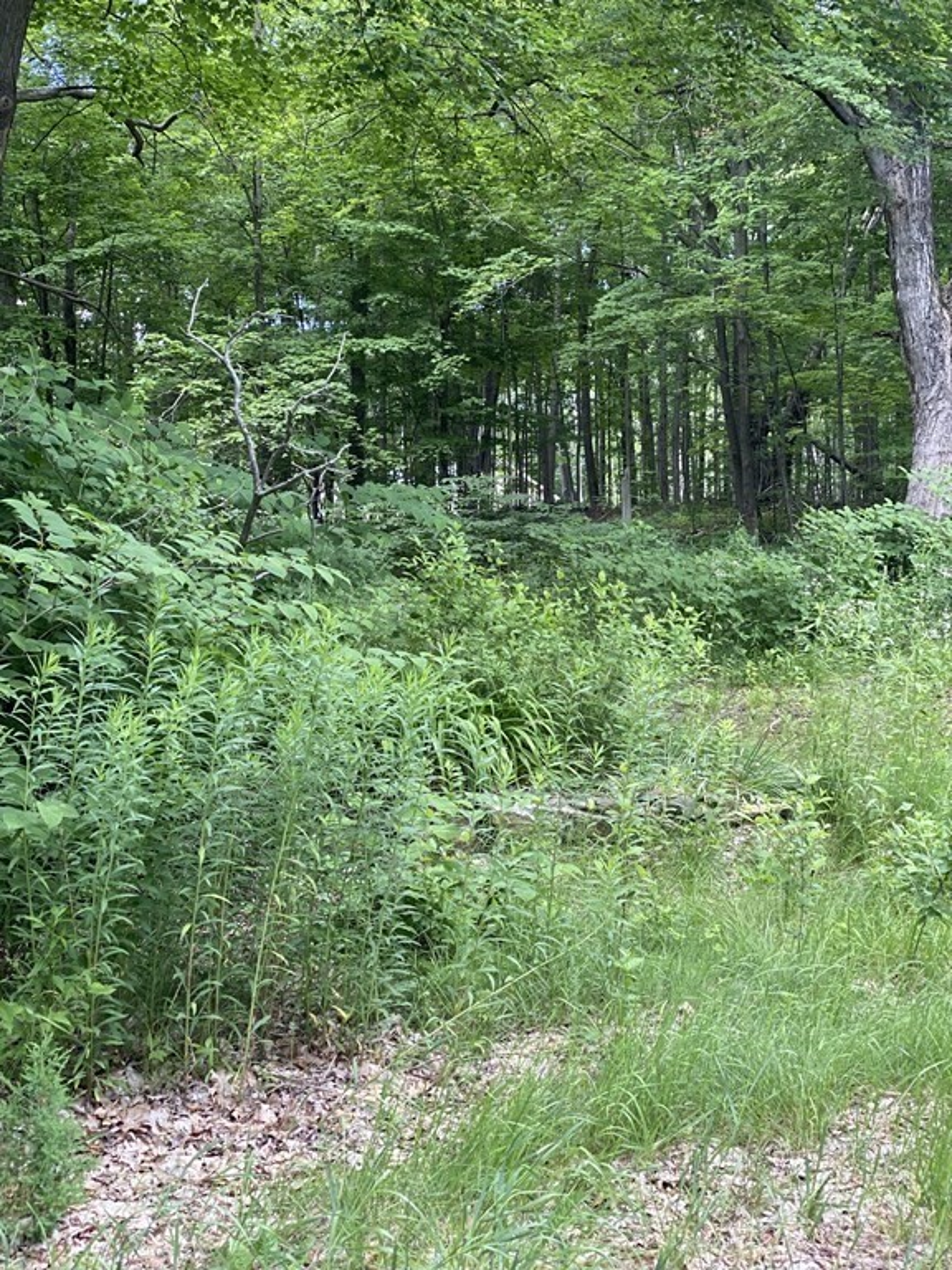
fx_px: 1907
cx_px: 476
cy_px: 635
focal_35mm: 52
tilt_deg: -0.1
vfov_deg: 36.8
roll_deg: -0.7
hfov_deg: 28.0
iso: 80
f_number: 2
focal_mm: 6
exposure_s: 1/122
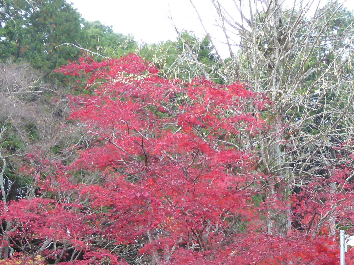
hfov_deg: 23.2
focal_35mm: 84
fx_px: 859
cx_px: 222
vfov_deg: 16.7
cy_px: 331
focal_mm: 5.4
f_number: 3.5
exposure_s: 1/60
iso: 200
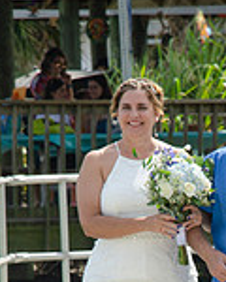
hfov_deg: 2.7
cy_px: 293
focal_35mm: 569
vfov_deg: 3.4
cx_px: 207
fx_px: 4757
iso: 100
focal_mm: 135
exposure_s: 1/250
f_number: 9
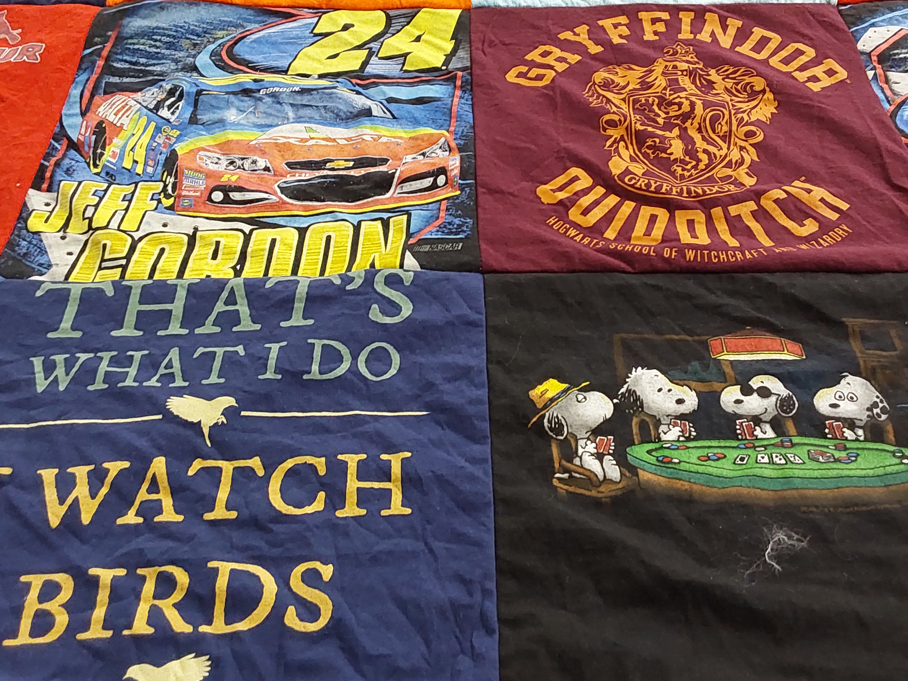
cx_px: 471
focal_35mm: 41
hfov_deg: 45.8
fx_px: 1076
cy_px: 242
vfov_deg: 34.9
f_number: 1.9
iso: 200
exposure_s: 1/60
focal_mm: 2.91
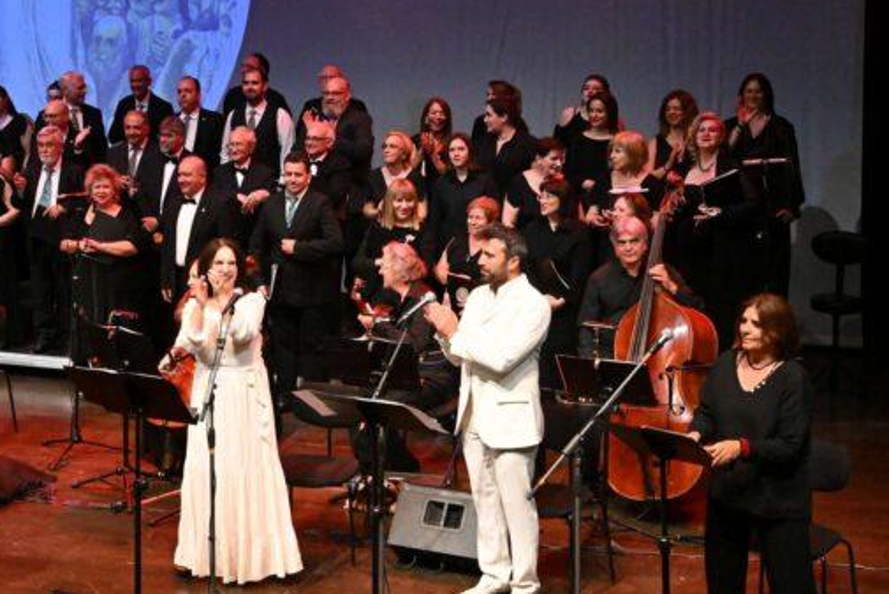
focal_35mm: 70
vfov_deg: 19.3
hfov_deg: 28.4
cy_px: 145
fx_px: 1729
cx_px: 213
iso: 12800
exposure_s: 1/400
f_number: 5.6
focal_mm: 34.5
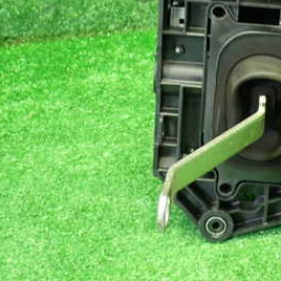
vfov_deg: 18.6
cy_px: 79
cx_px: 259
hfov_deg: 18.3
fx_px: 854
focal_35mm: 93
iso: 800
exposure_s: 1/30
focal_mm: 8.4
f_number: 3.1
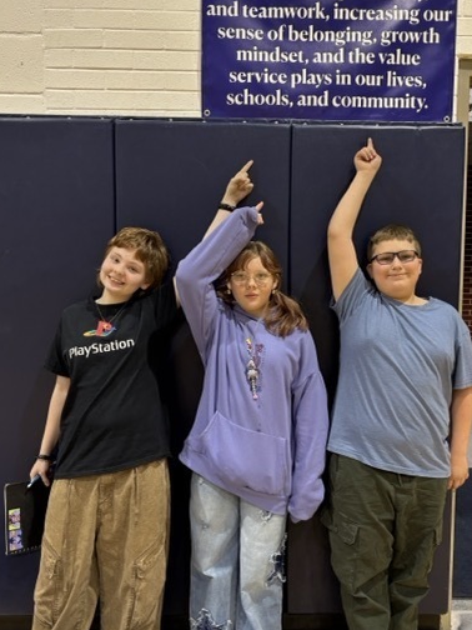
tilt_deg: -5.1
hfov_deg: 42.8
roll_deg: -1.2
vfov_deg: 55.4
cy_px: 318
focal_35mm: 33
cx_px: 273
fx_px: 600
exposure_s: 1/60
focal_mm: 5.96
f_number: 1.6
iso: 125
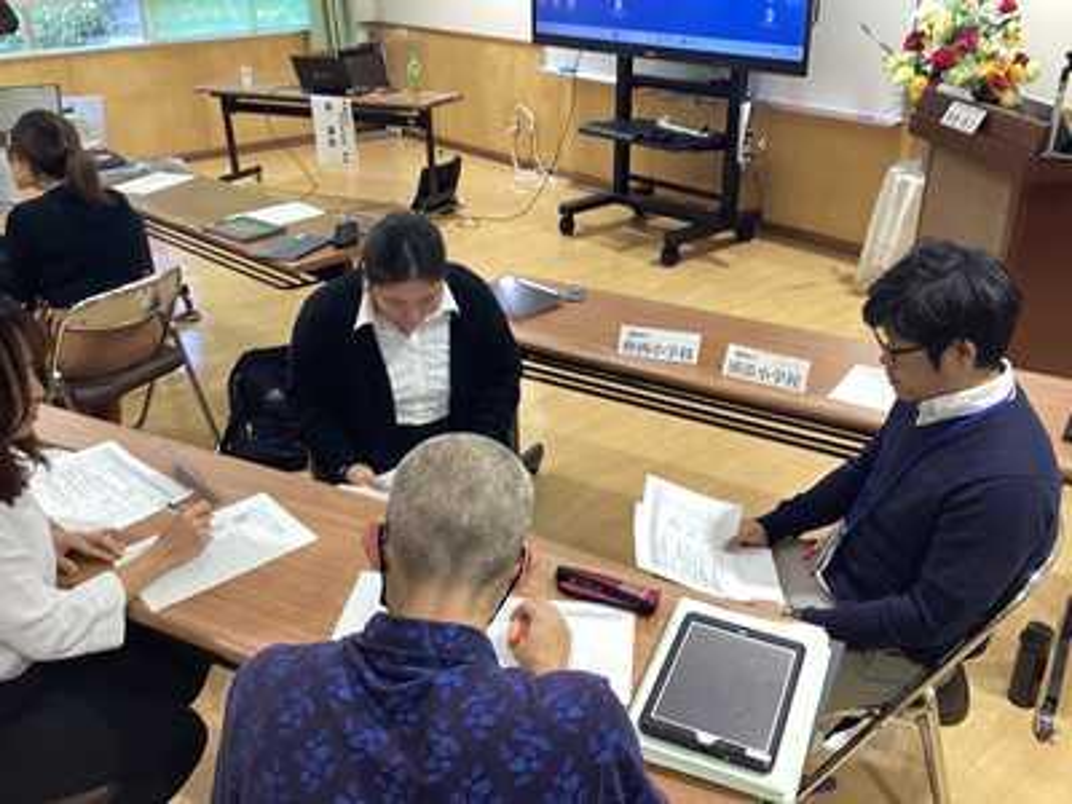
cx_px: 536
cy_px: 402
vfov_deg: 45.4
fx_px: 960
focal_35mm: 31
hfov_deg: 58.4
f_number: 2.4
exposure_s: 1/50
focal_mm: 3.3
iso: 80
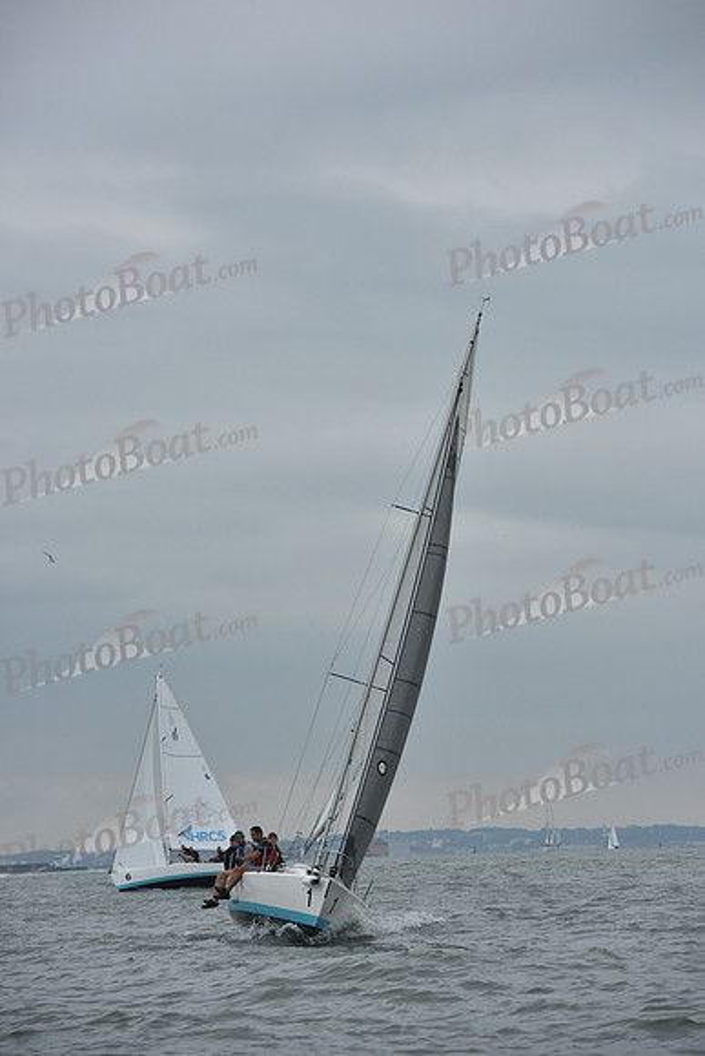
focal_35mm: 175
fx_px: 5137
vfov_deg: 11.7
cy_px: 528
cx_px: 352
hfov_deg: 7.9
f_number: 8
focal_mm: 175
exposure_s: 1/800
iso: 400
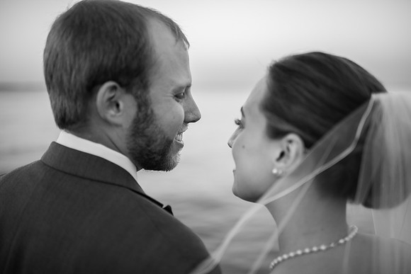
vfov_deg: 37.9
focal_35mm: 35
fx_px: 400
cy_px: 137
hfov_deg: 54.4
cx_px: 206
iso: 250
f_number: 1.4
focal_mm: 35
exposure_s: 1/640
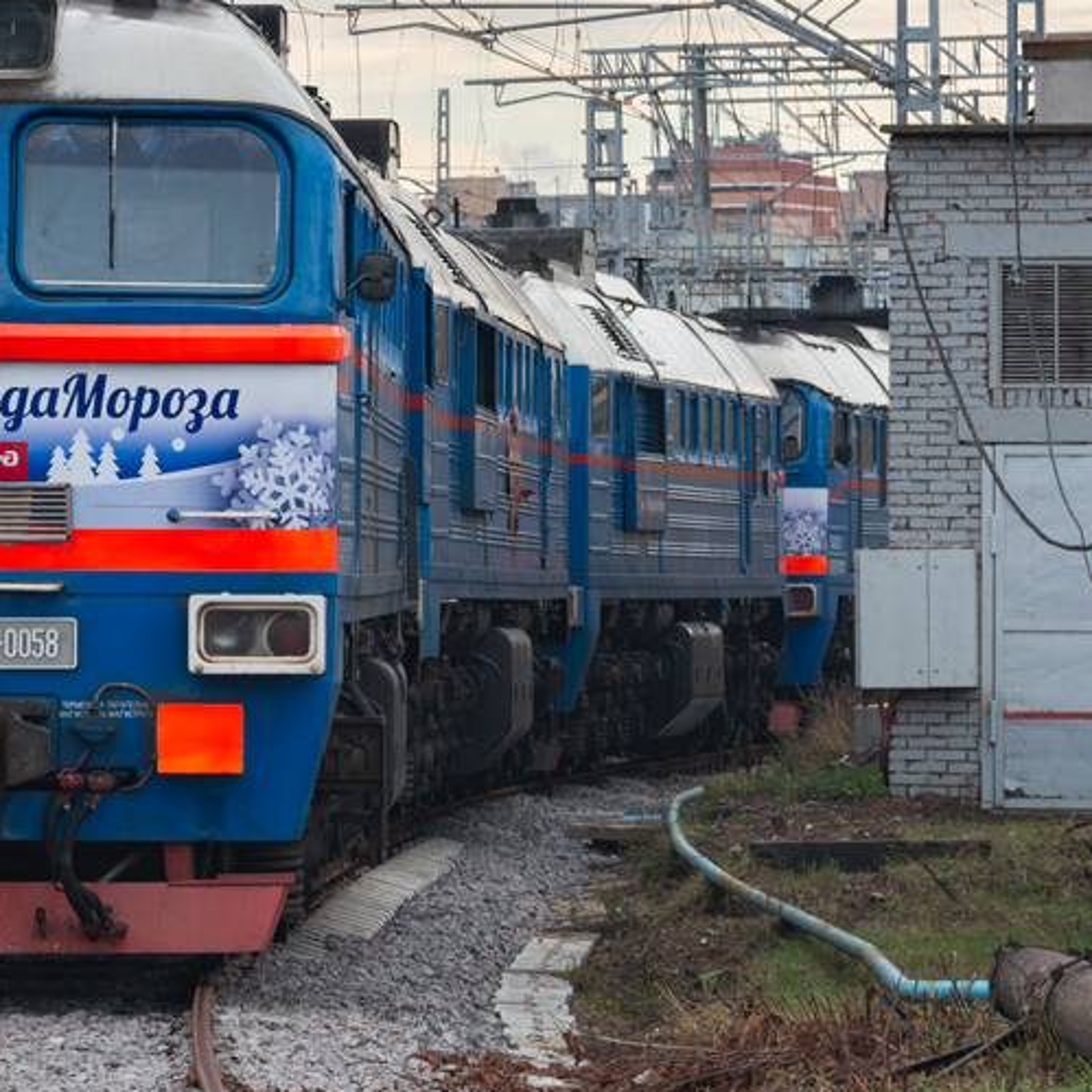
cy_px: 96
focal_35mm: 217
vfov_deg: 8.0
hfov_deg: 8.1
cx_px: 338
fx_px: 7745
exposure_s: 1/125
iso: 100
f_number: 6.3
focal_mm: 85
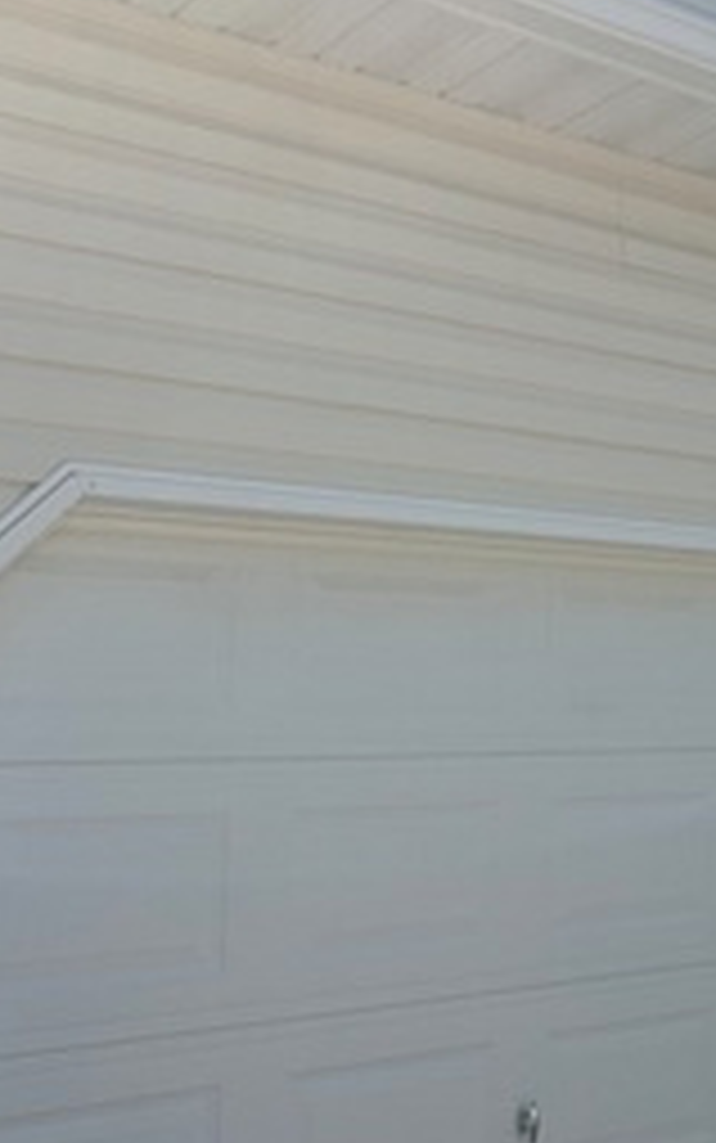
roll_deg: +1.3
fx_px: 1622
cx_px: 770
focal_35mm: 52
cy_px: 540
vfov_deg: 38.8
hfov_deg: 23.5
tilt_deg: +8.0
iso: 25
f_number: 1.8
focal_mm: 4.25
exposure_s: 1/1953
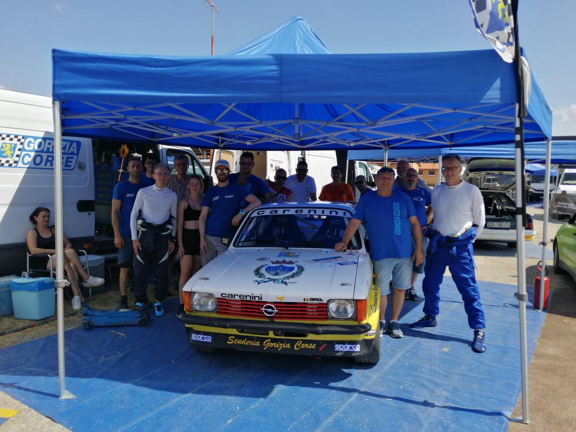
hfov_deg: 65.3
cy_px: 216
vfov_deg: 51.4
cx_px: 288
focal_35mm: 27
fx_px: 449
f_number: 1.8
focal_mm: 3.95
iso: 50
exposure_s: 1/2242
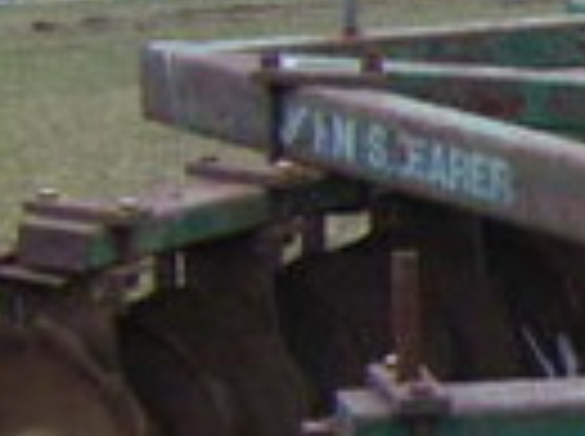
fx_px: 3947
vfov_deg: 6.3
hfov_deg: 7.6
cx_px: 1652
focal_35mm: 234
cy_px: 418
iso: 160
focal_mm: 6.3
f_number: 3.5
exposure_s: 1/50
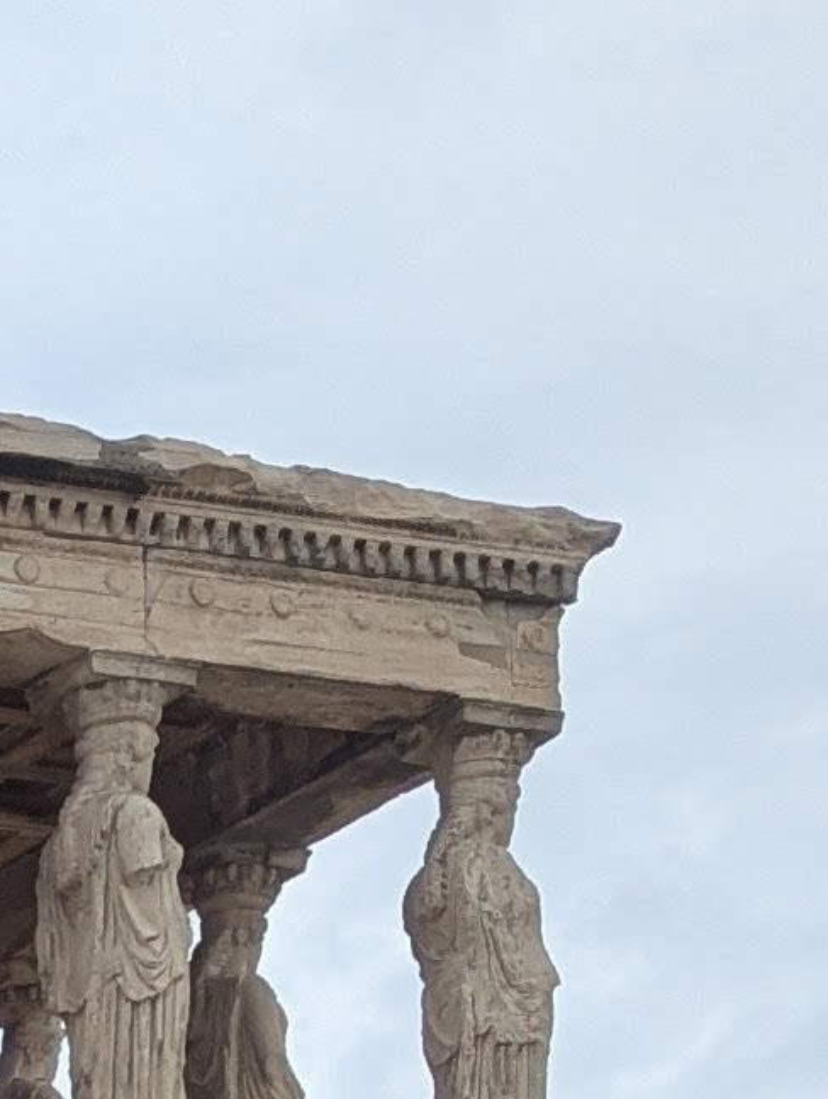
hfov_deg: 8.6
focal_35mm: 151
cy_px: 1492
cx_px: -1412
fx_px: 4803
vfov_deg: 12.6
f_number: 1.85
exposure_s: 1/1508
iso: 44
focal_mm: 6.81
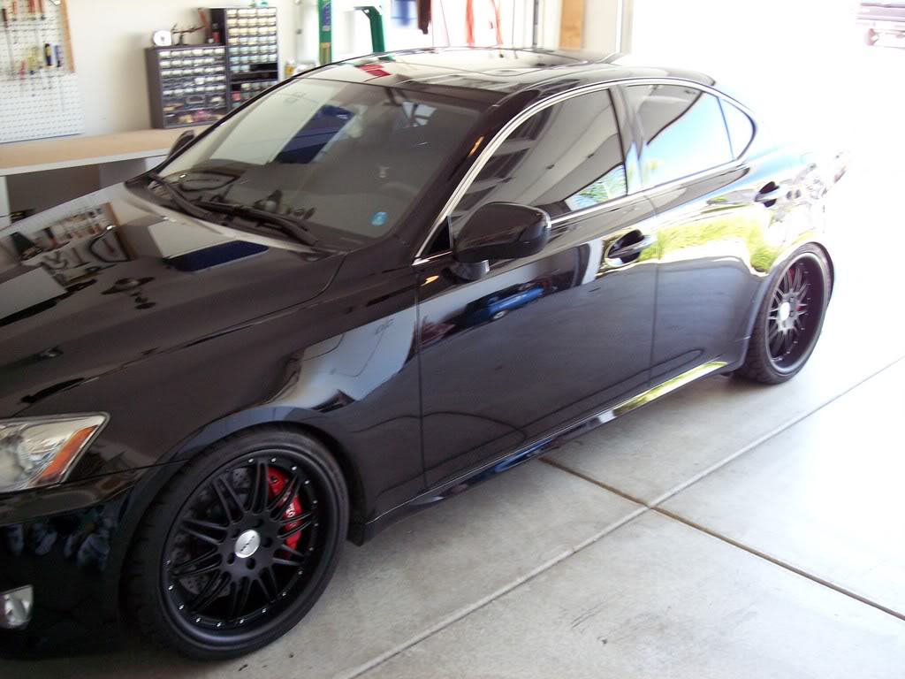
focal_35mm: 39
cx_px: 452
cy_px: 340
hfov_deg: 47.9
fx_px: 1020
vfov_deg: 36.8
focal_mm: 8
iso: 200
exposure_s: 1/30
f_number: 3.4
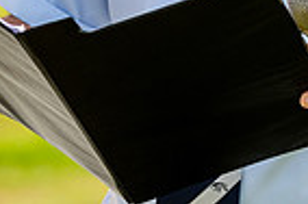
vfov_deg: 3.0
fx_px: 3918
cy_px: -214
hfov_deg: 4.5
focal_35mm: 459
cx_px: 104
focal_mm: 112
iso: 125
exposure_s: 1/800
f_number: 4
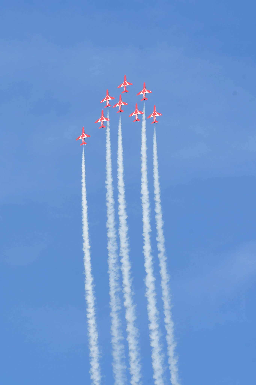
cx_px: 128
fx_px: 4800
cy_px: 192
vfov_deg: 4.6
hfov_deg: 3.1
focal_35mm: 450
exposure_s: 1/800
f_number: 11
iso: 500
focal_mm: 300
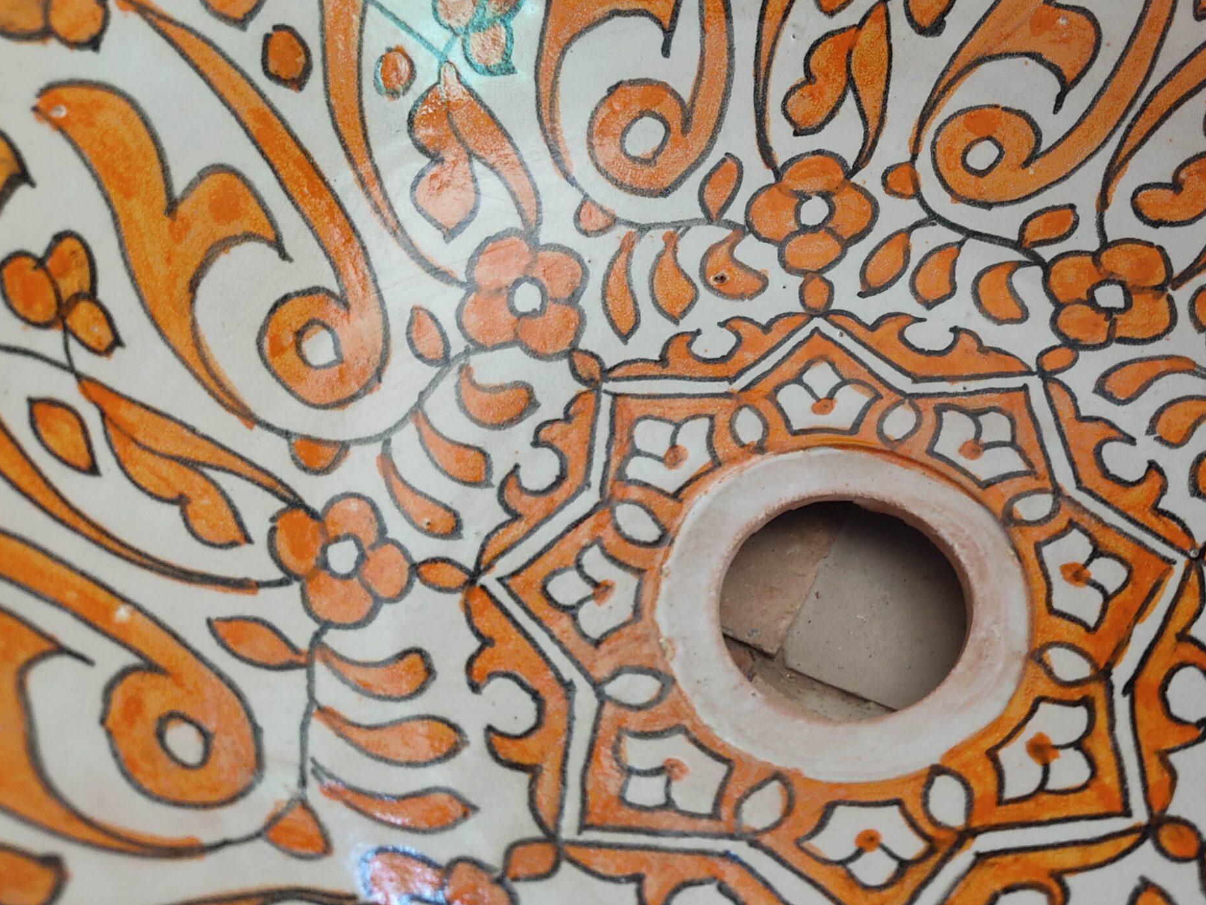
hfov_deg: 50.4
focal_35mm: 36
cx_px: 807
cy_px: 406
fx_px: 1254
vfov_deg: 39.6
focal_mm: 4.74
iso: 955
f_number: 1.79
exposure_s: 1/33
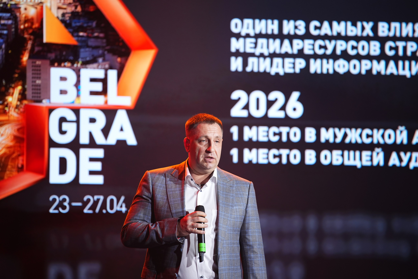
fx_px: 2322
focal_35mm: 200
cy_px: 140
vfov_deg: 6.9
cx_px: 209
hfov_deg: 10.3
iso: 640
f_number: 2.8
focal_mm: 200
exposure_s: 1/200
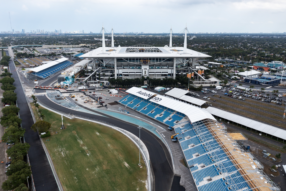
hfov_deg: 65.5
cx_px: 143
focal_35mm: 28
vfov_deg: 46.4
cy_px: 96
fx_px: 222
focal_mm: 10.26
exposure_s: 1/400
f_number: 4.5
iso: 100
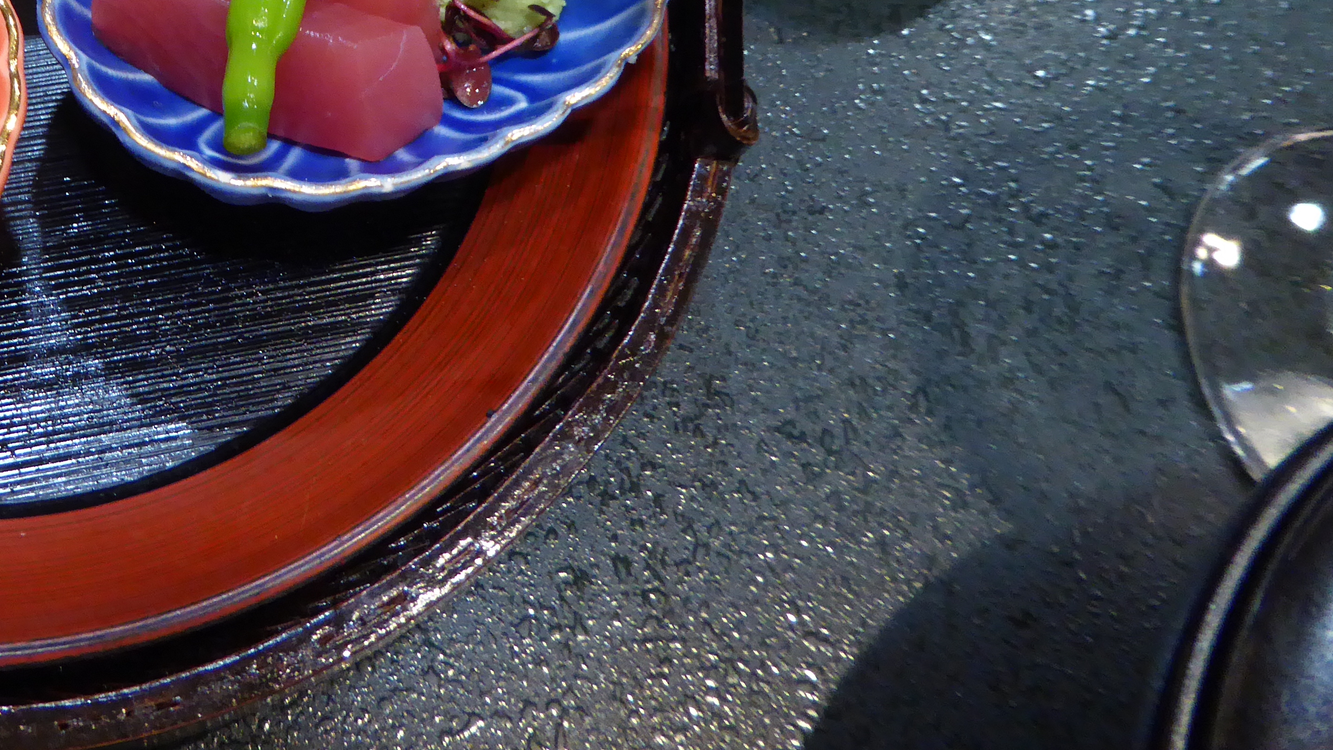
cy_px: -63
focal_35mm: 47
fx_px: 1661
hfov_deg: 41.2
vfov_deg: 23.9
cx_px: 201
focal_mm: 4.3
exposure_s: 1/10
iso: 400
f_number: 3.3
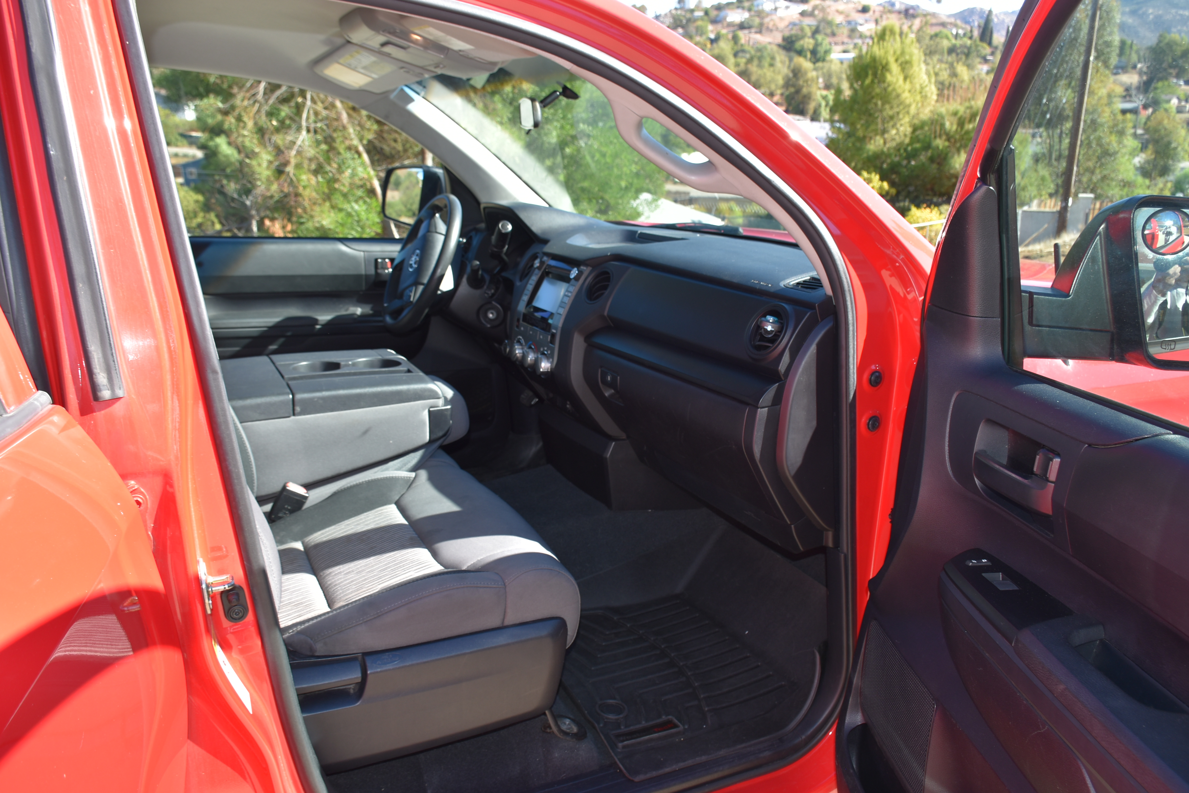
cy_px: 396
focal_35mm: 27
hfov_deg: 67.4
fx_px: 892
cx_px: 594
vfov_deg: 48.0
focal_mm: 18
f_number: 5.6
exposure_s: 1/125
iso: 160
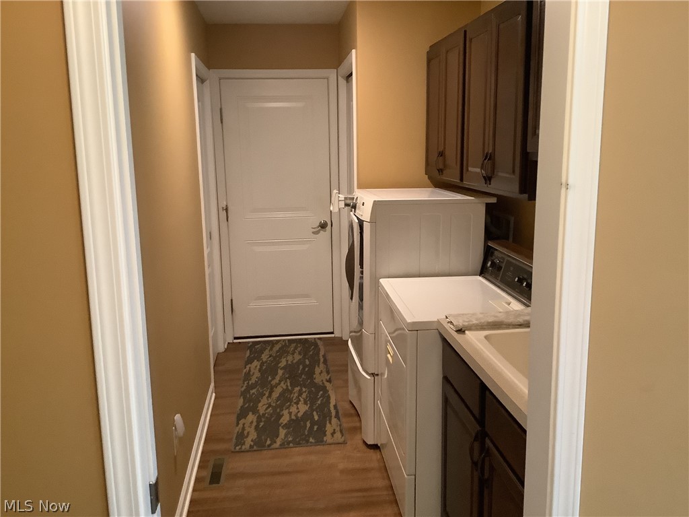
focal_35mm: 31
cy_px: 258
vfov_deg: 45.4
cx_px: 344
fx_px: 617
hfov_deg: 58.4
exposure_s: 1/40
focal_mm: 3.3
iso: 400
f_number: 2.4
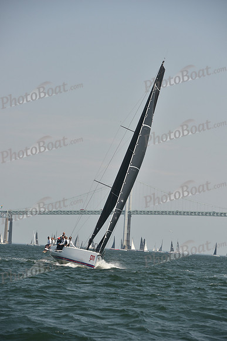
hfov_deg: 9.2
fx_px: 1418
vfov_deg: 13.7
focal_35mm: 150
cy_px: 170
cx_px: 114
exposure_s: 1/640
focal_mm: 150
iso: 250
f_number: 6.3
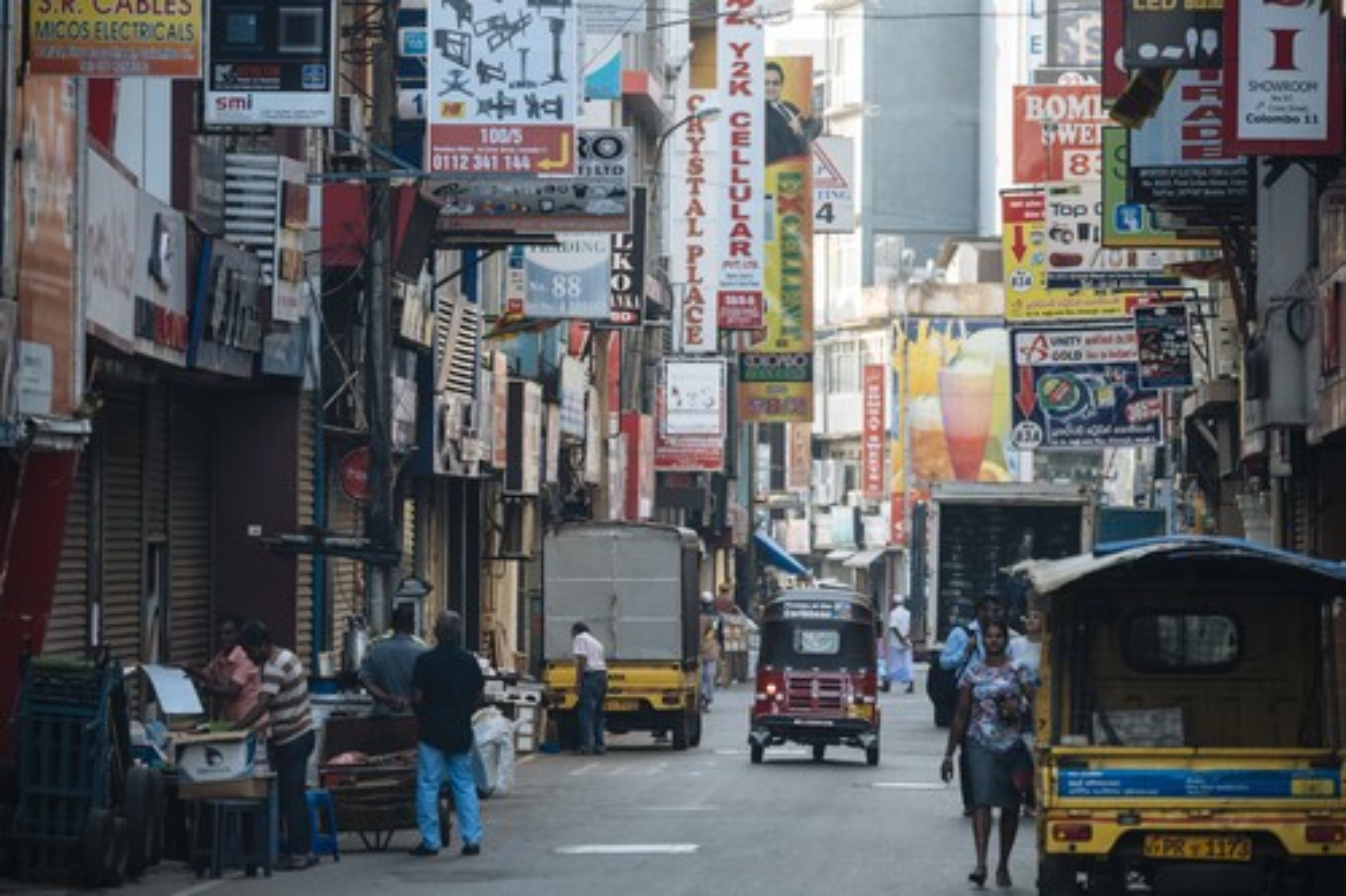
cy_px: 448
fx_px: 7849
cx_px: 673
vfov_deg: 6.5
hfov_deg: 9.8
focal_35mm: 210
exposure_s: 1/200
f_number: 5.3
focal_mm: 210
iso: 250
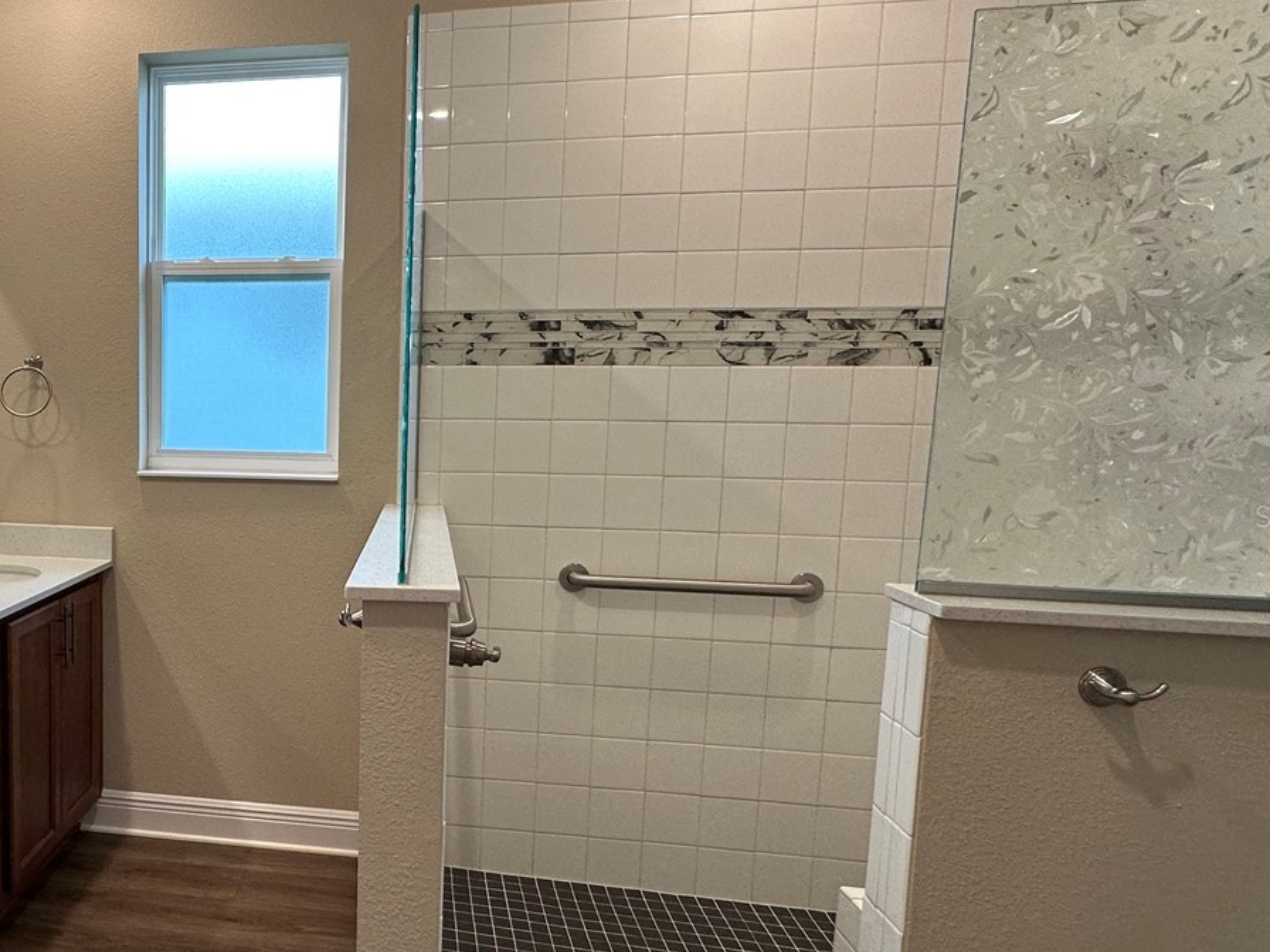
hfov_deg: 63.4
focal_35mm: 25
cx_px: 255
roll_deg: -0.9
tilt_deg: -6.2
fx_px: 917
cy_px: 516
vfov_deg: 54.8
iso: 125
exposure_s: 1/120
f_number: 2.2
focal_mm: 2.22
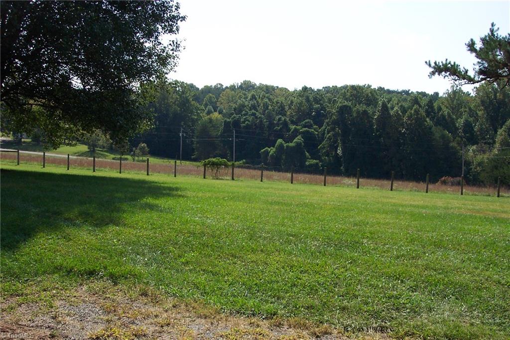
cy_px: 170
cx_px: 255
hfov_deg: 50.7
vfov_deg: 35.0
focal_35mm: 38
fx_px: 538
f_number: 4.8
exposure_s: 1/700
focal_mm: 8
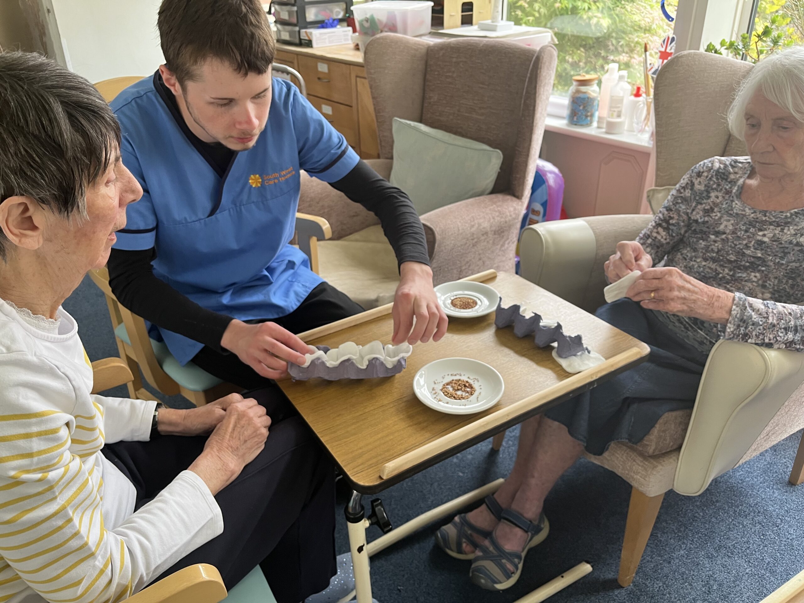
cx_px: 402
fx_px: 604
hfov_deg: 67.3
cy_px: 302
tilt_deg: -29.7
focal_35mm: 26
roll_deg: +2.5
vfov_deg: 53.1
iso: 125
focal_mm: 5.1
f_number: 1.6
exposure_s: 1/81
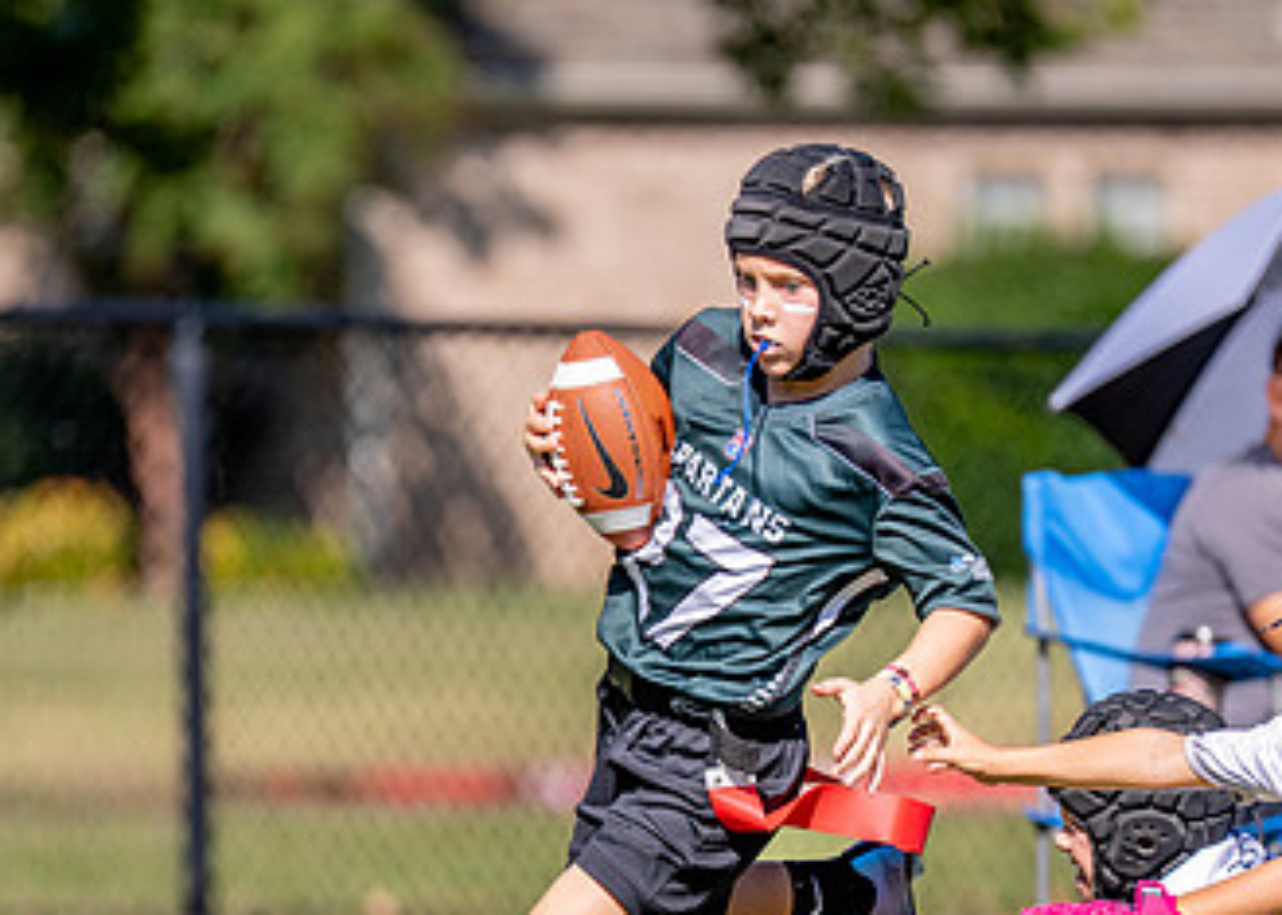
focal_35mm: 416
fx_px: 15146
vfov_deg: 3.5
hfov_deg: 4.8
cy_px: 685
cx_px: 585
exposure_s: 1/5000
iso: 250
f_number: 2.8
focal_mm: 200
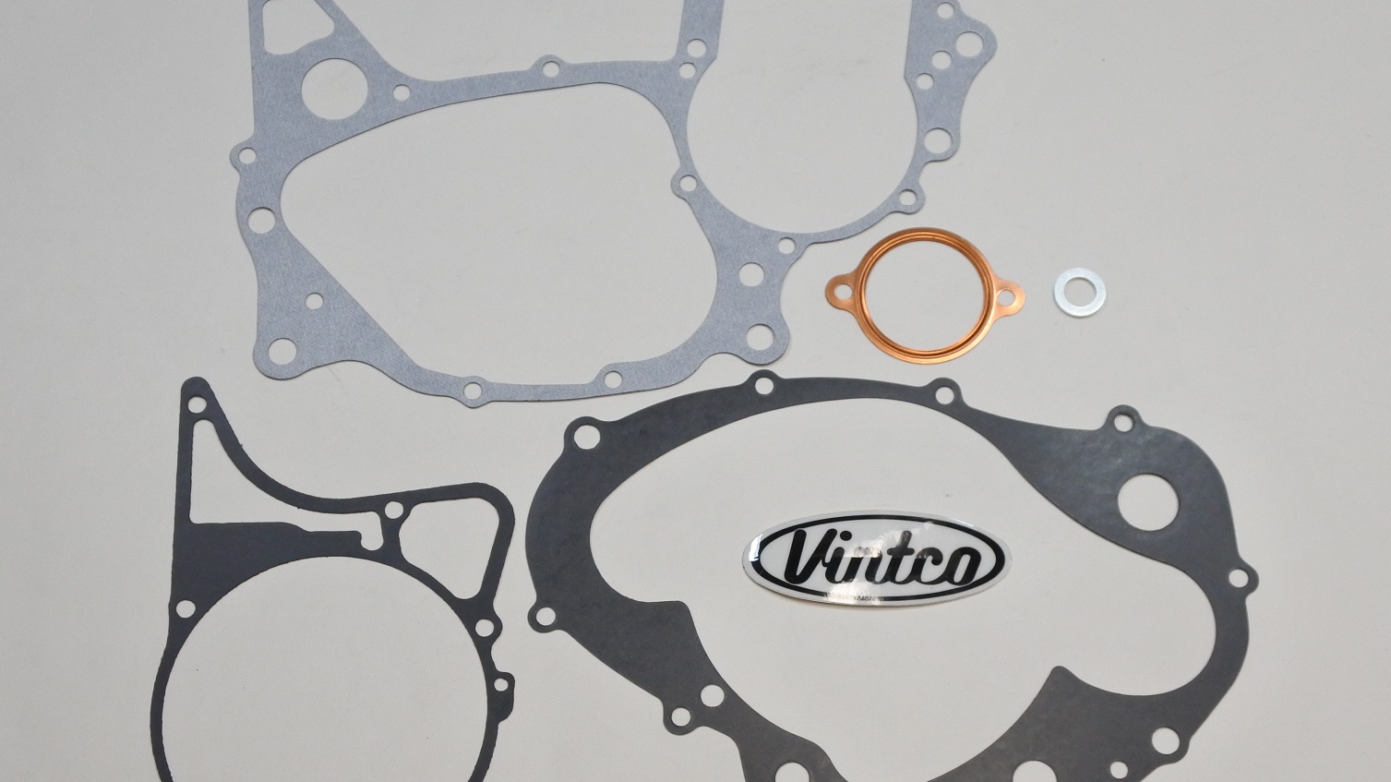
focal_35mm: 53
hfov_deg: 39.2
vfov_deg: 22.6
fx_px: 1954
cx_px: 711
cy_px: 425
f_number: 4.5
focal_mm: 17.6
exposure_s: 1/125
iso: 640
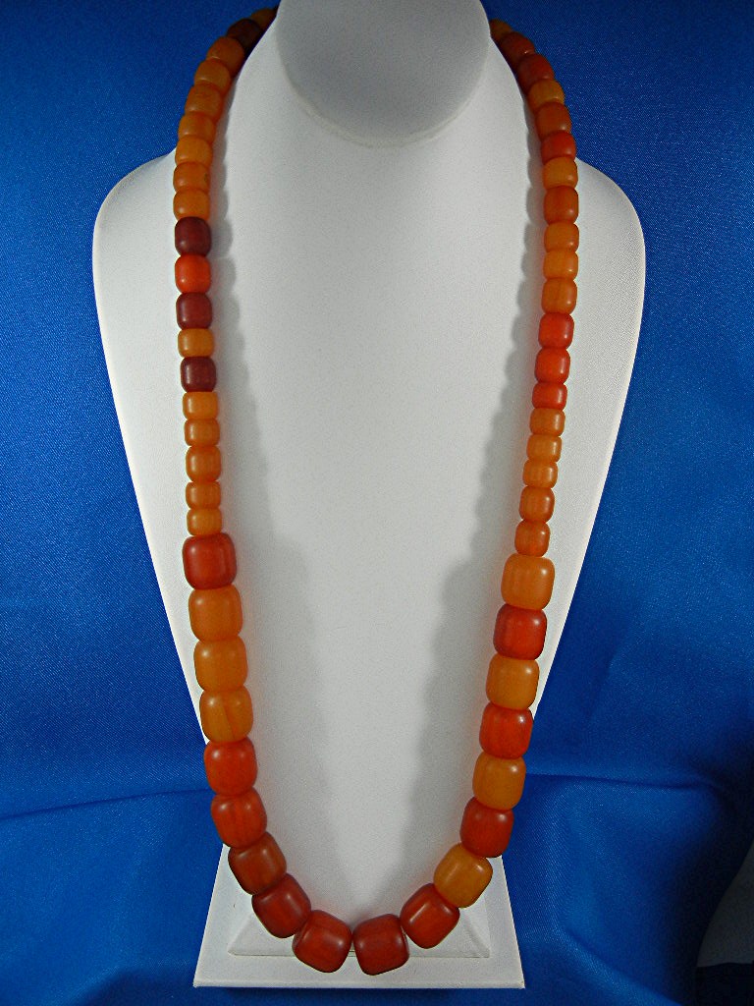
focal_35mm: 30
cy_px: 503
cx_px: 377
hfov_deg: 46.8
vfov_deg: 60.0
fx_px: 871
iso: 160
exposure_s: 1/51.4
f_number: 3.5
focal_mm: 5.4
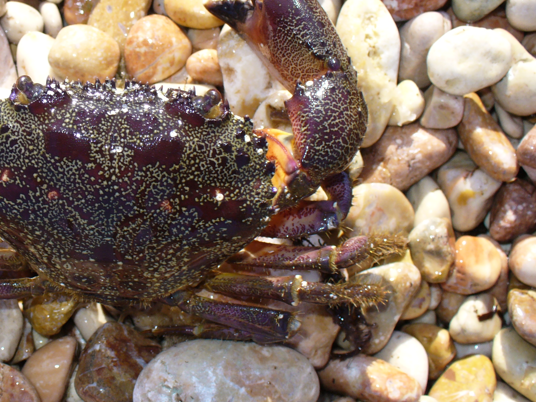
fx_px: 882
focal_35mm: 57
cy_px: 156
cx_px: 135
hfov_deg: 33.1
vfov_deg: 25.6
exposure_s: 1/160
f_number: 5.6
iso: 80
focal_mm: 6.1
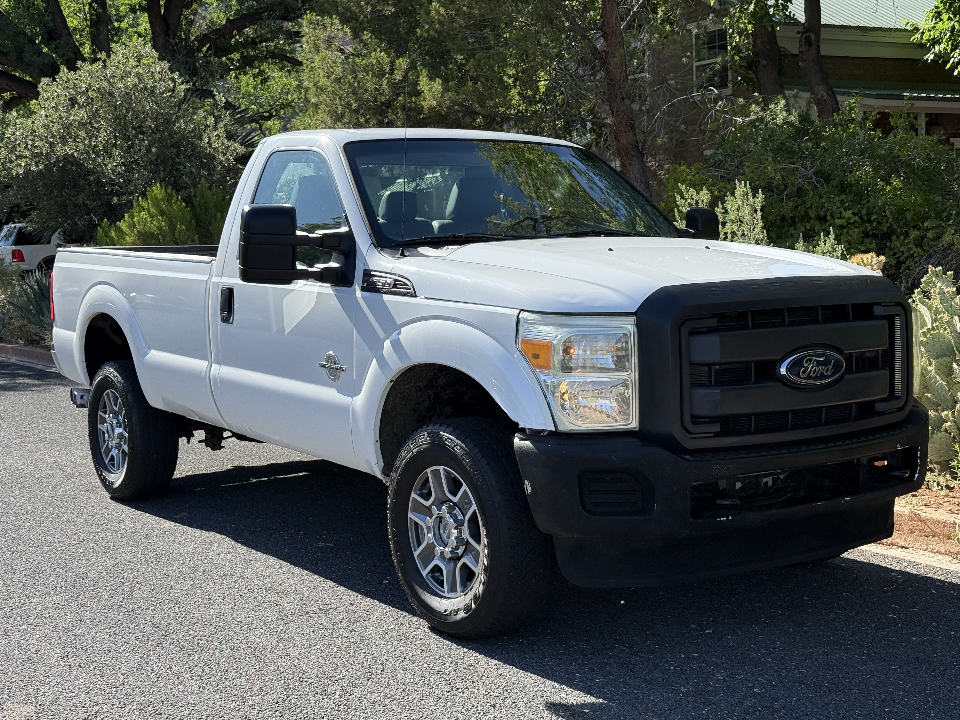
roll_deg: +2.5
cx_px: 480
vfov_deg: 30.3
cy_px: 360
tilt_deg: -4.8
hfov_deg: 39.7
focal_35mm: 48
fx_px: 1331
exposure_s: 1/2415
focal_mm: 6.76
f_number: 1.78
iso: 80
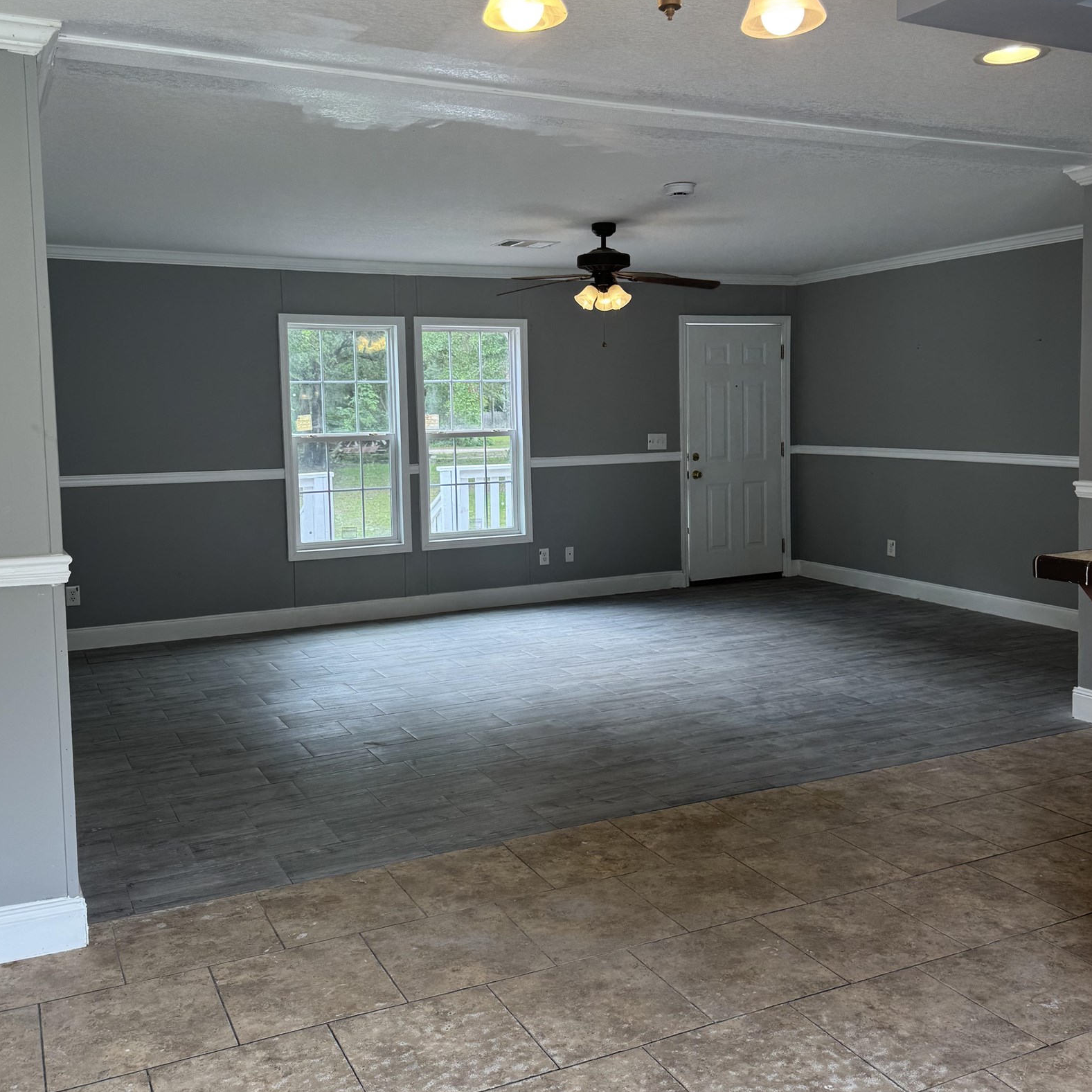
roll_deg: -0.2
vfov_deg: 52.5
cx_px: 523
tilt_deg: -4.4
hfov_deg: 52.5
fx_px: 1106
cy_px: 495
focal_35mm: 31
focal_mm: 6.76
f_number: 1.78
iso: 80
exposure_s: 1/120
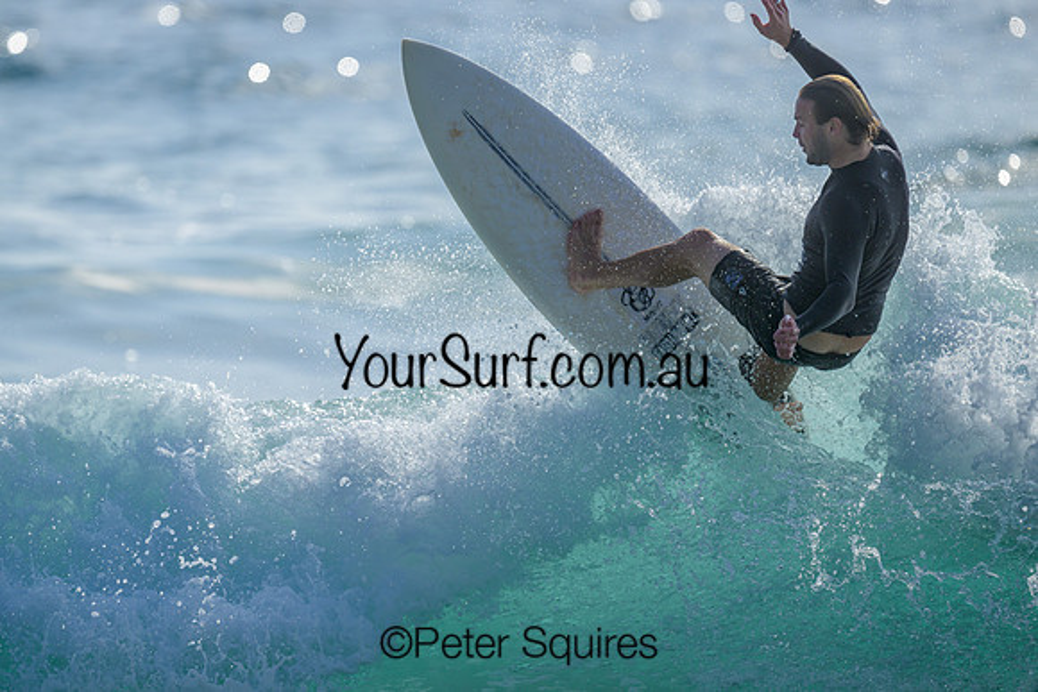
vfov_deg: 1.7
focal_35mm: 800
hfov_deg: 2.6
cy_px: 346
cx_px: 519
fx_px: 23071
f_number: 6.3
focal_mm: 800
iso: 140
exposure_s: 1/2000
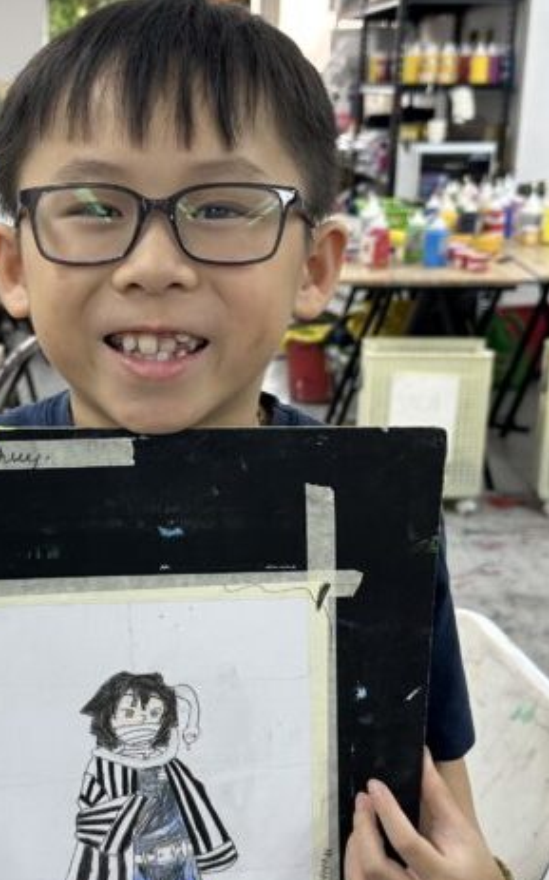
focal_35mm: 55
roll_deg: -0.1
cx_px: 110
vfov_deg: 36.8
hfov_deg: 23.2
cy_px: 521
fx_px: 1318
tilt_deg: -17.8
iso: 50
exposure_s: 1/112
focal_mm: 6.86
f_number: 1.78
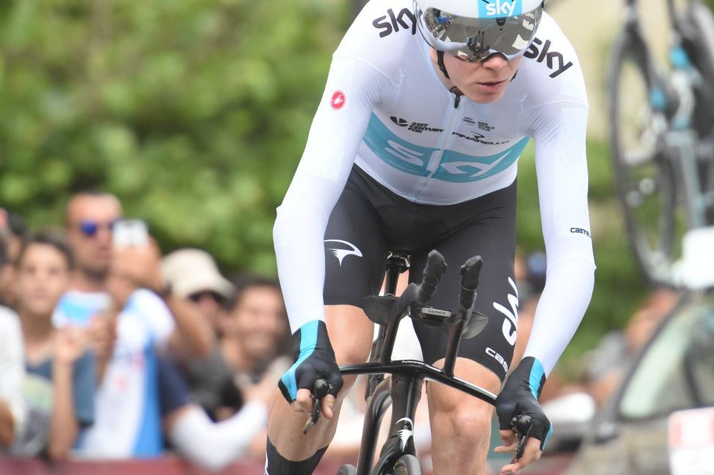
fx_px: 10501
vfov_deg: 2.6
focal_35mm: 530
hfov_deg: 3.9
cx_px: 447
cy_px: 161
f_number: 5.6
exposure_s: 1/1250
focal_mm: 400
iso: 4000
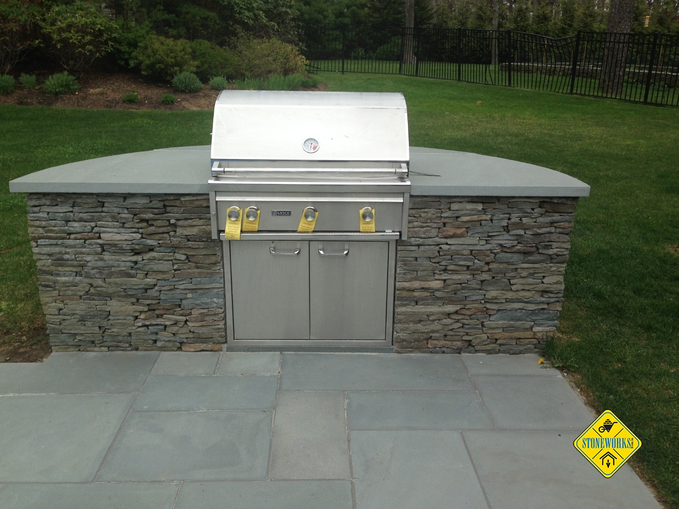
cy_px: 254
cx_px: 340
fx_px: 647
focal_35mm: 33
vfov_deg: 42.9
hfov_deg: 55.4
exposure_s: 1/1130
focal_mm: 4.12
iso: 50
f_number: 2.4
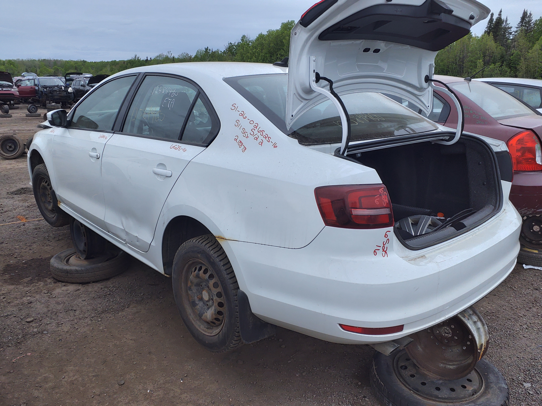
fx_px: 407
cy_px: 203
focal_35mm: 26
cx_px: 271
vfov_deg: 53.1
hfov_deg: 67.3
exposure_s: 1/495
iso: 40
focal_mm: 3.58
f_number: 1.9
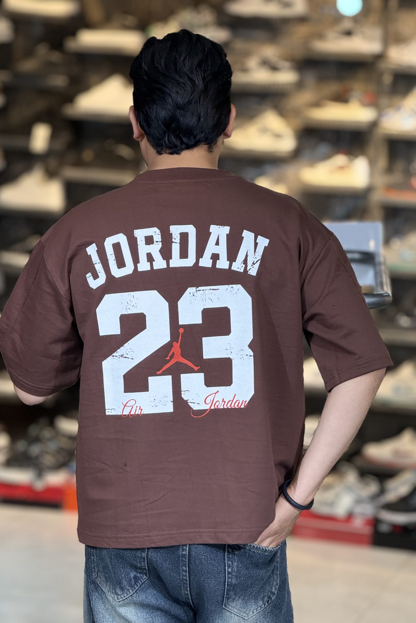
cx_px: 188
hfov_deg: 11.0
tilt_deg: -5.4
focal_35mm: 125
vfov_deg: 16.4
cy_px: 312
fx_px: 2166
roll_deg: -4.0
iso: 160
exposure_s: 1/100
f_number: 2.8
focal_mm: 15.66
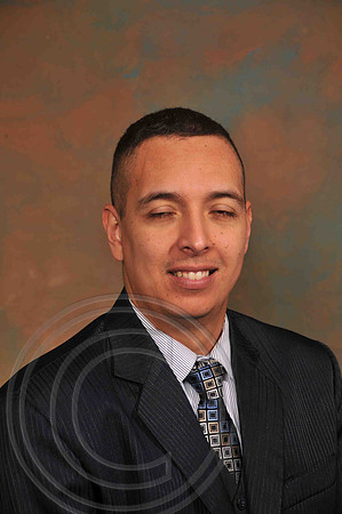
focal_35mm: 128
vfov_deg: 16.1
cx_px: 171
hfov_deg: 10.7
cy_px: 257
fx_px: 1821
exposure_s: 1/60
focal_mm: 85
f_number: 6.3
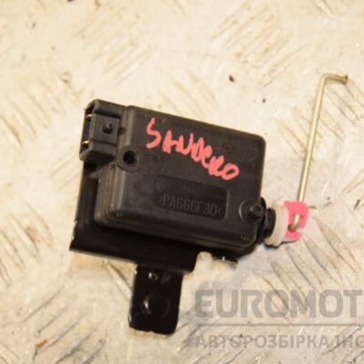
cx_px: 178
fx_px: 1511
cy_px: 182
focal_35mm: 127
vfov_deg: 13.7
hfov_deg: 13.7
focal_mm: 66
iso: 800
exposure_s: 1/200
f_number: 6.3
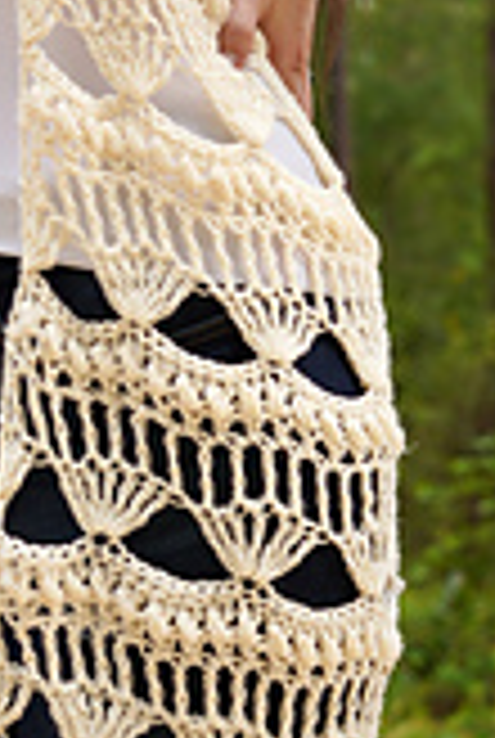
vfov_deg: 13.3
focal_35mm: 152
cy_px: 40
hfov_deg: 9.0
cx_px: 56
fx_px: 3122
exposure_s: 1/160
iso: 100
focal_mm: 50
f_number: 4
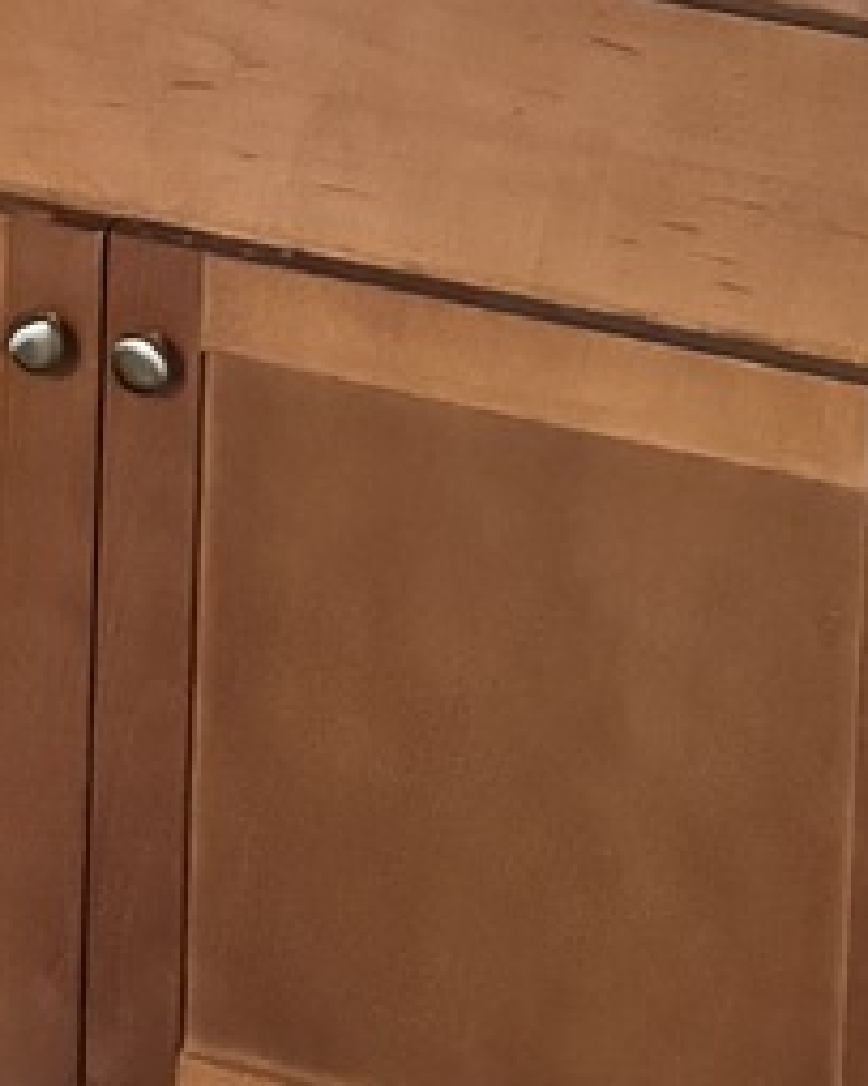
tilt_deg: -4.5
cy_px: -1509
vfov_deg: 11.8
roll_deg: -0.9
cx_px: -56
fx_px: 4273
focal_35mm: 133
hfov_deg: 11.5
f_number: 1.78
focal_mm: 6.76
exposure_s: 1/40
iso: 1000
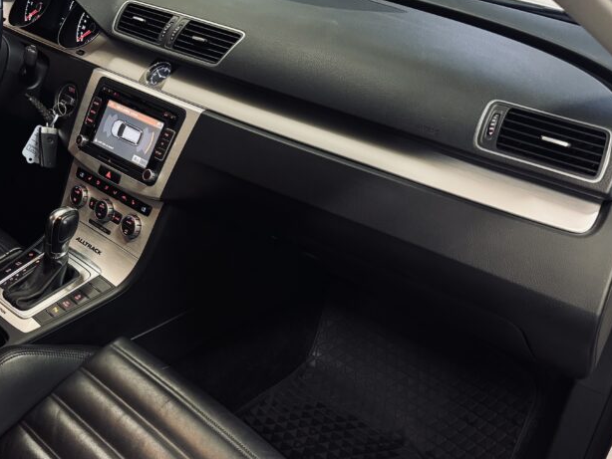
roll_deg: +0.8
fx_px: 707
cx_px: 139
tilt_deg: -33.1
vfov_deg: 35.8
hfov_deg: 44.9
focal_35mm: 40
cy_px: 284
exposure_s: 1/50
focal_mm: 6.76
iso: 800
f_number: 1.78
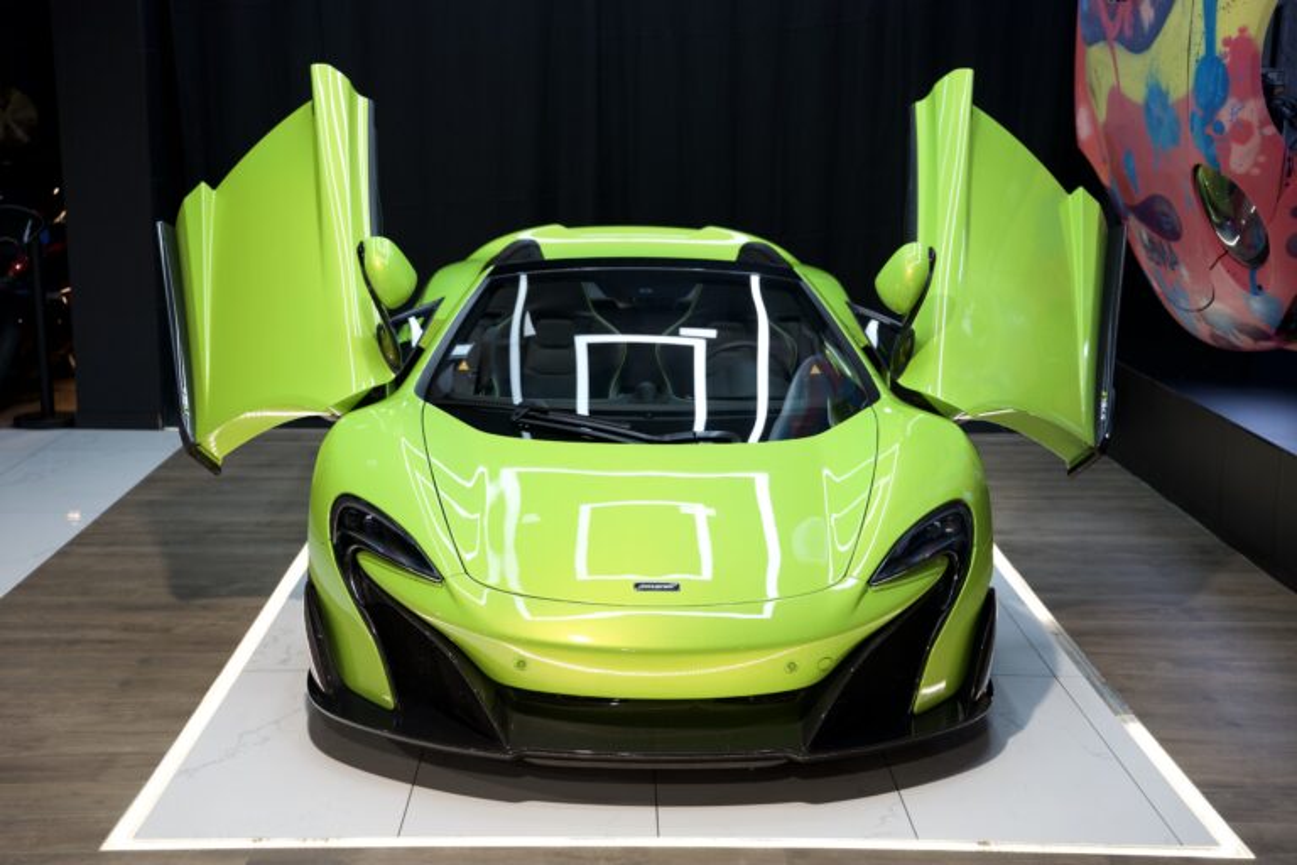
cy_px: 432
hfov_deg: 39.3
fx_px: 1816
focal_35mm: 50
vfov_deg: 26.8
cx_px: 648
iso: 640
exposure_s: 1/100
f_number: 2.8
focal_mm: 50.4
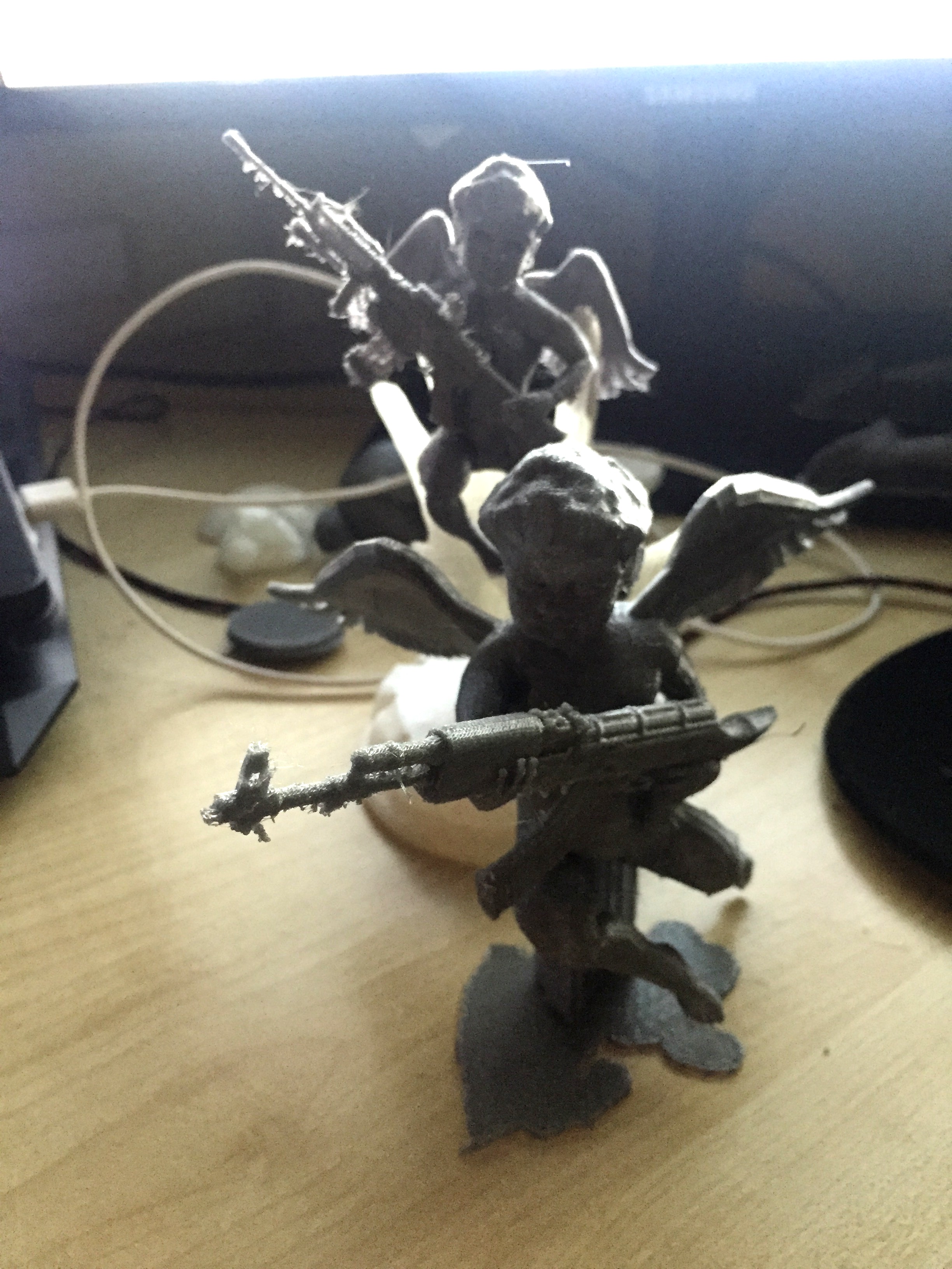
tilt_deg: -30.0
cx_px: 476
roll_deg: +1.8
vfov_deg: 61.7
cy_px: 634
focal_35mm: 29
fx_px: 1063
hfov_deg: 48.2
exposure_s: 1/15
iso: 320
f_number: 2.2
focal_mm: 4.15
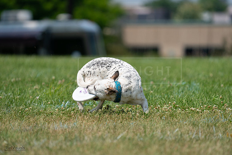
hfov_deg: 4.9
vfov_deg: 3.3
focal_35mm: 419
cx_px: 116
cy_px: 78
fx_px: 2701
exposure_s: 1/4000
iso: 640
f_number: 6.3
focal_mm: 419
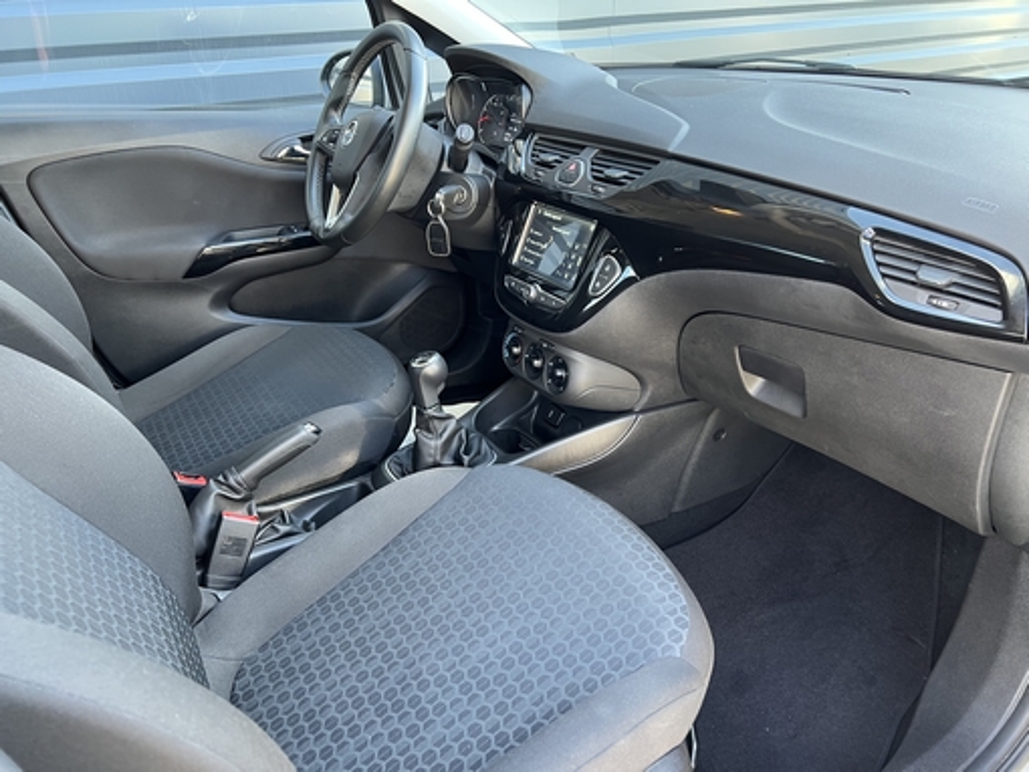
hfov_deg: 67.3
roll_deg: +2.5
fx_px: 773
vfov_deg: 53.1
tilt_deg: -25.9
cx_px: 514
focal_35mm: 26
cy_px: 386
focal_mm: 5.7
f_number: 1.5
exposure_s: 1/89
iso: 125
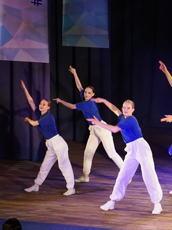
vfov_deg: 10.6
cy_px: 145
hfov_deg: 7.9
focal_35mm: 187
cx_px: 200
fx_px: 1239
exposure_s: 1/200
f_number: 4
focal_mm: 74
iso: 1250
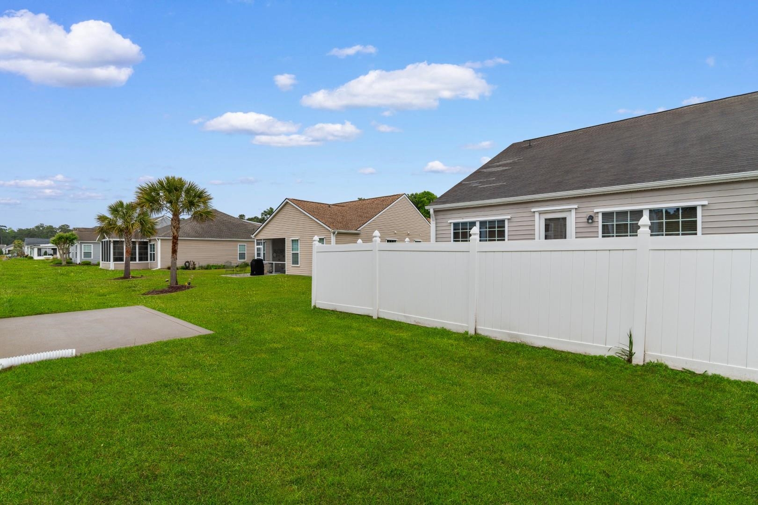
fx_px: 316
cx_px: 379
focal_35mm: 15
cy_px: 252
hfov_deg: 100.4
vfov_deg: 77.3
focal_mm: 10
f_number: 7.1
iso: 100
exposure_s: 1/200
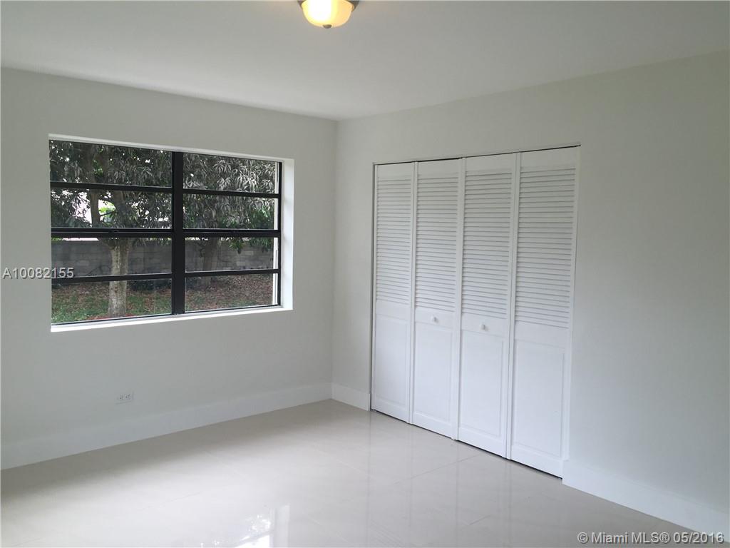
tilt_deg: -3.4
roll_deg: -1.9
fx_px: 612
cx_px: 365
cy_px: 274
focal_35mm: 29
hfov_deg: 61.7
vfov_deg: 48.2
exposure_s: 1/122
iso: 32
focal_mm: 4.15
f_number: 2.2
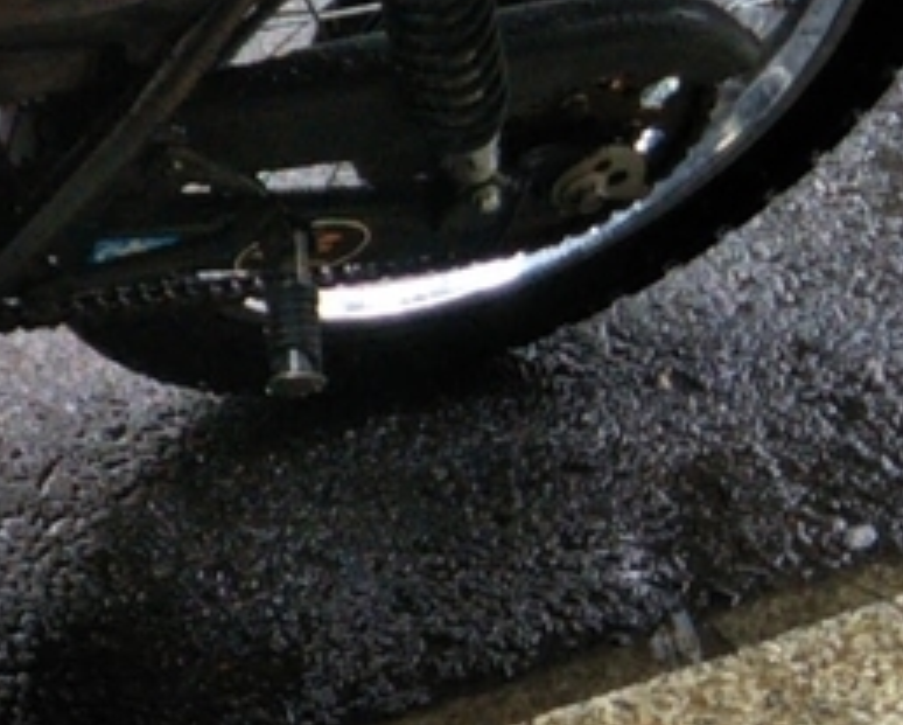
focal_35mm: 136
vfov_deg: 11.3
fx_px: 3639
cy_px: 35
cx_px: -623
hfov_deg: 13.0
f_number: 2.2
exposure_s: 1/185
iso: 51
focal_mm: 4
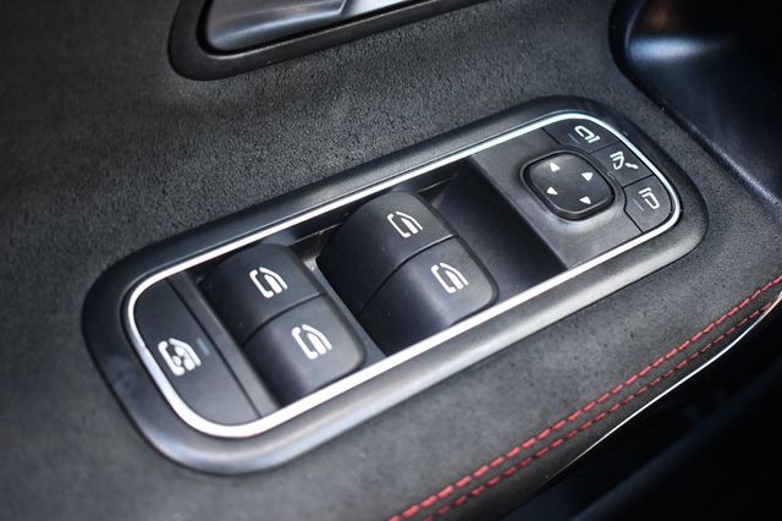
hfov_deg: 38.9
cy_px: 260
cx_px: 391
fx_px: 1107
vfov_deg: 26.5
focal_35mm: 51
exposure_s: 1/125
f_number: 4.5
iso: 2200
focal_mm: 34
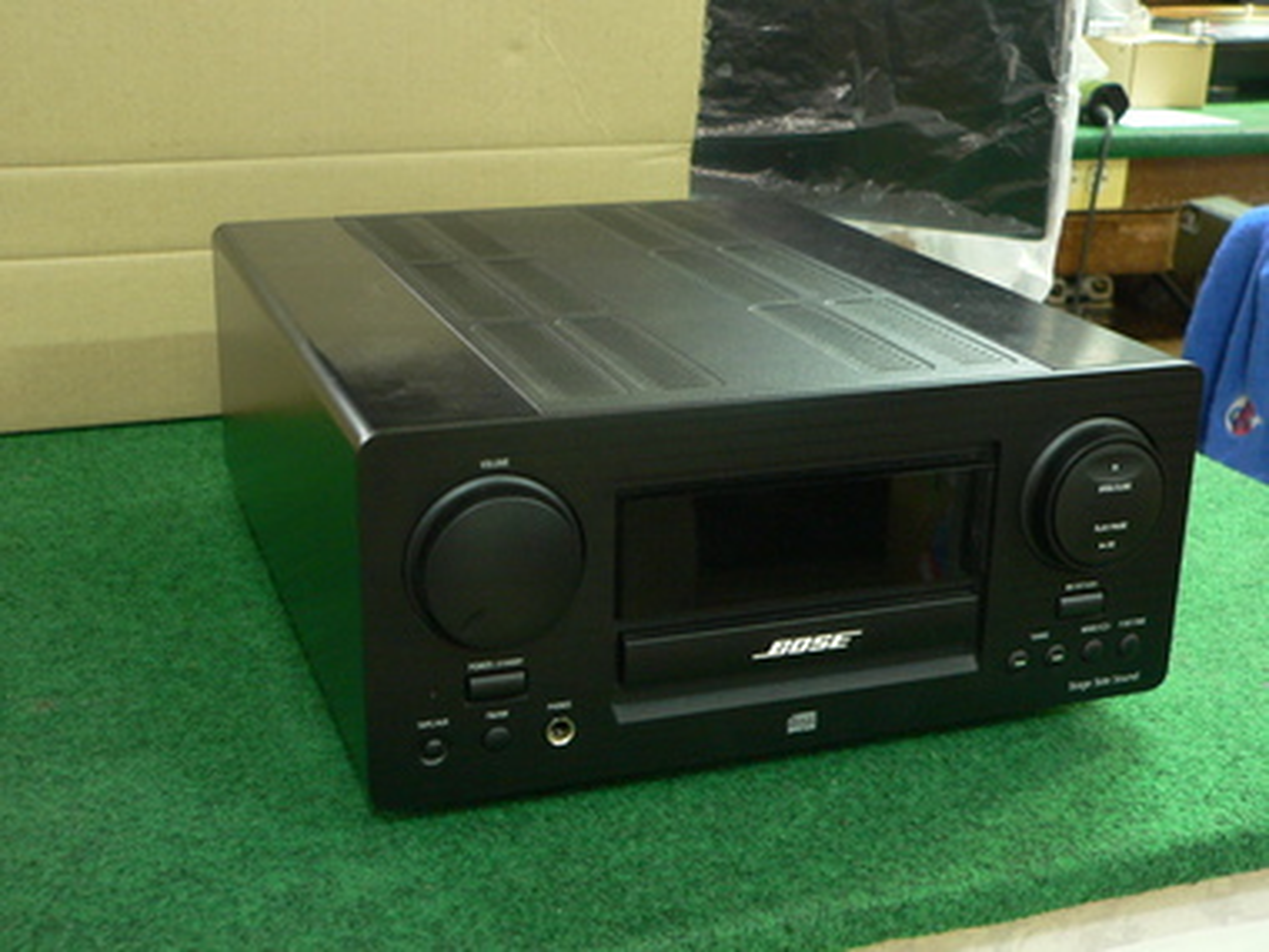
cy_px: 476
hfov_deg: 41.2
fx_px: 1686
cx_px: 634
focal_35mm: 46
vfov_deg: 31.5
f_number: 2.8
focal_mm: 7.7
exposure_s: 1/4
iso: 200
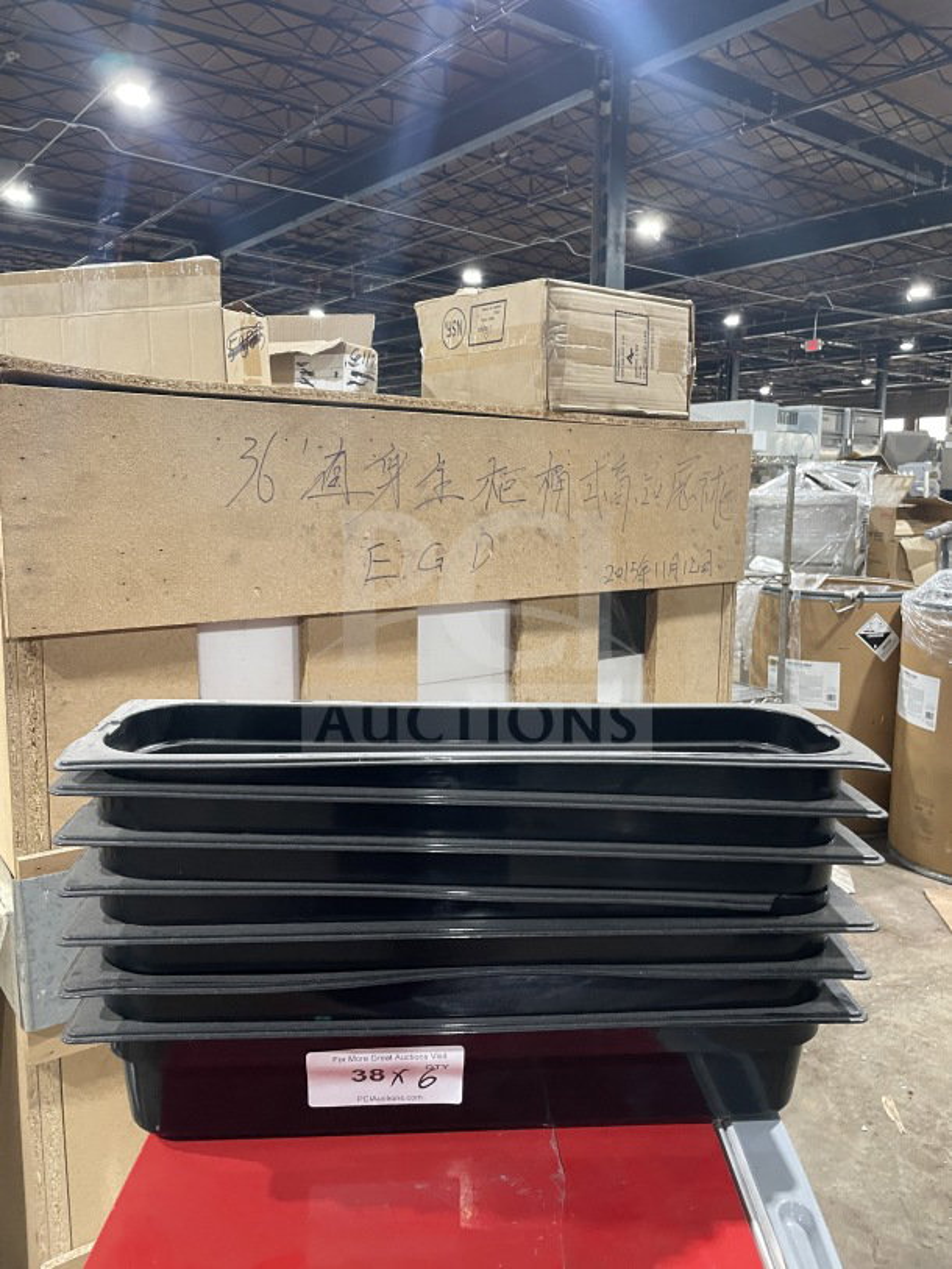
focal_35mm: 26
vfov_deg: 67.3
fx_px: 953
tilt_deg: -7.2
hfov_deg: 53.1
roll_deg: +0.7
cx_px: 476
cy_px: 634
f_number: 1.6
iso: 320
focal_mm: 4.2
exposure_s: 1/60
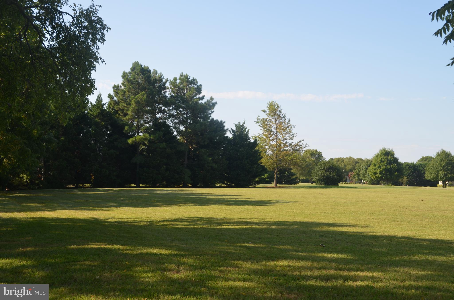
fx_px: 661
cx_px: 227
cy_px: 150
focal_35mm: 52
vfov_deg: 25.6
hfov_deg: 37.9
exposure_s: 1/200
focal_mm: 35
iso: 100
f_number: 8
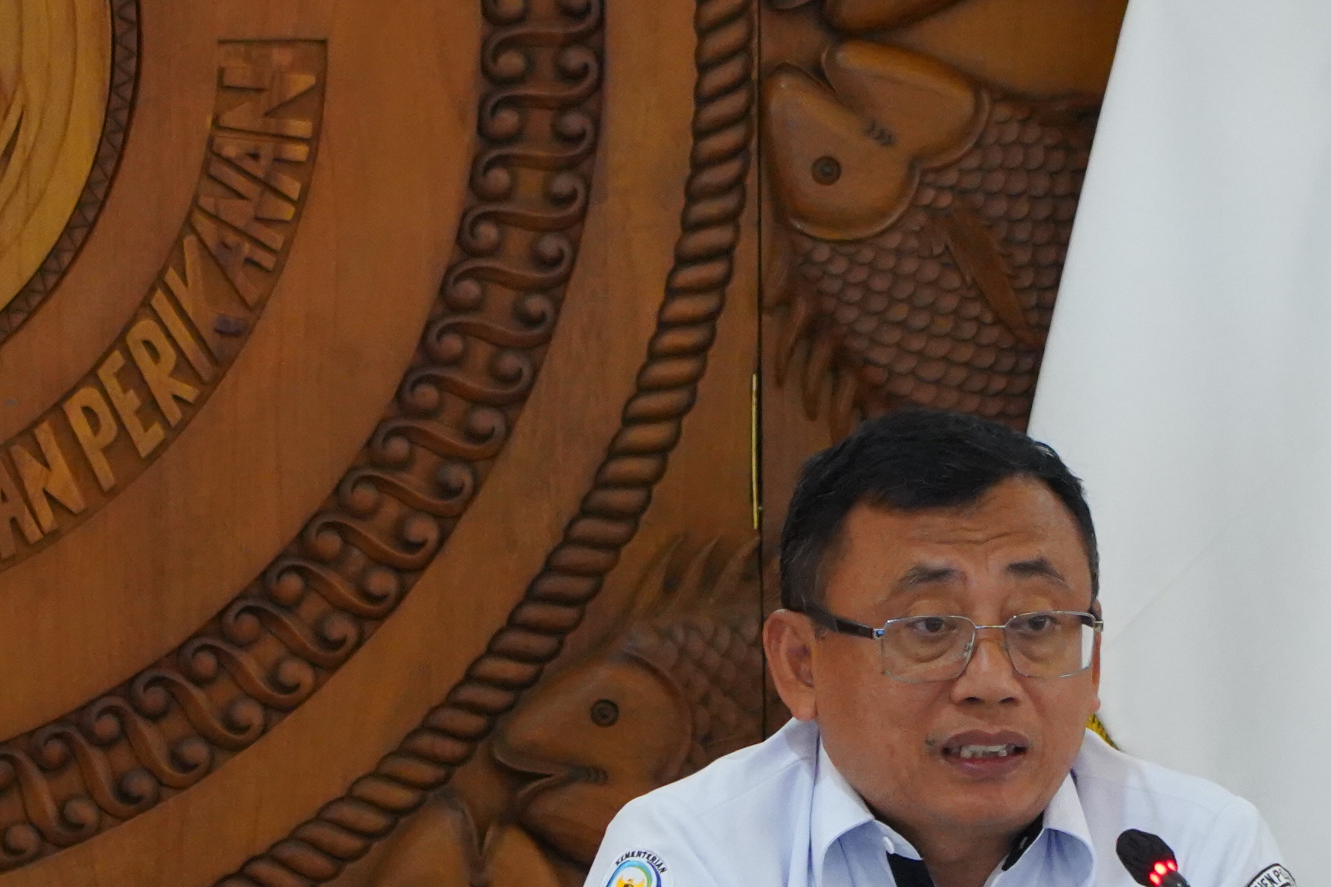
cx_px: 852
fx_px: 24178
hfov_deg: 3.2
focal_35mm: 654
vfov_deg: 2.1
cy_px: 679
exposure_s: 1/125
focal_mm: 240
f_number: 6.3
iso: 6400
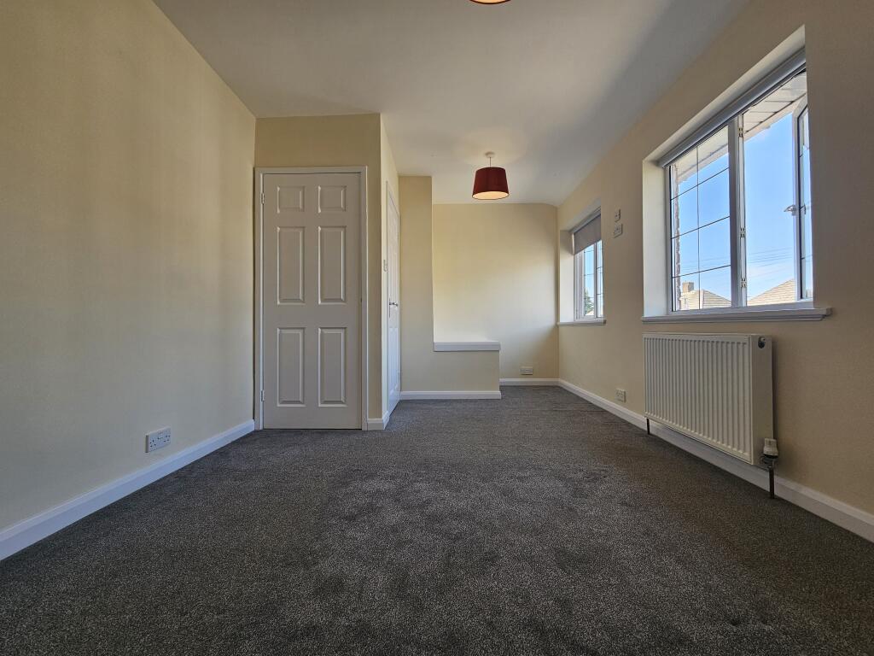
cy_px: 328
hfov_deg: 106.2
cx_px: 437
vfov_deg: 89.9
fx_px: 328
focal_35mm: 13
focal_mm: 2.2
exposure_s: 1/100
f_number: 2.2
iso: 50
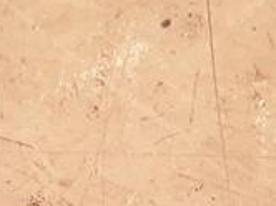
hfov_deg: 18.0
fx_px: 860
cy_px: 299
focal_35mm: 108
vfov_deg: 13.0
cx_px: 43
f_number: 1.9
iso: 100
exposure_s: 1/50
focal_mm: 2.91
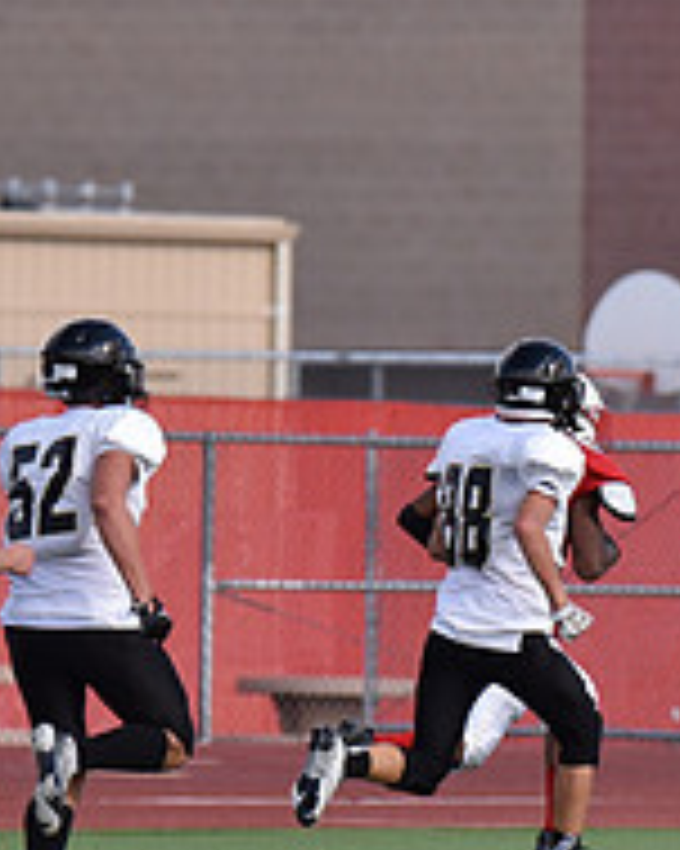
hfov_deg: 1.7
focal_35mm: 924
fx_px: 23264
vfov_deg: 2.1
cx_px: 689
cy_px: 533
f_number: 5.6
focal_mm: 320
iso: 1000
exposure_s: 1/3200
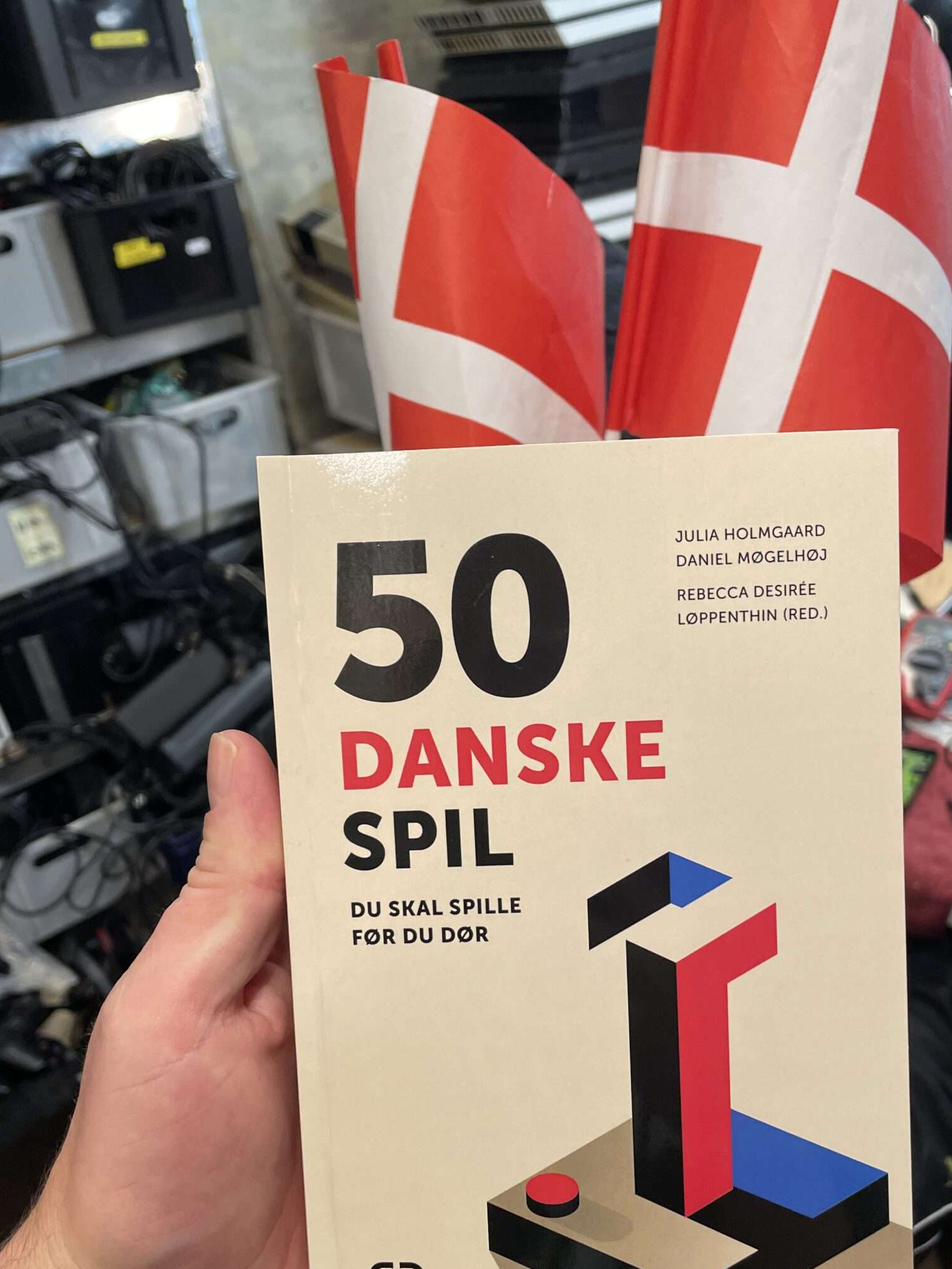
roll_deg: +8.2
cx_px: 562
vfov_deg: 54.7
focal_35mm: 33
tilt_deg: -34.7
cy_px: 795
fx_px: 1210
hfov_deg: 42.8
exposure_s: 1/50
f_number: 1.6
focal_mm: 4.2
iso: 125
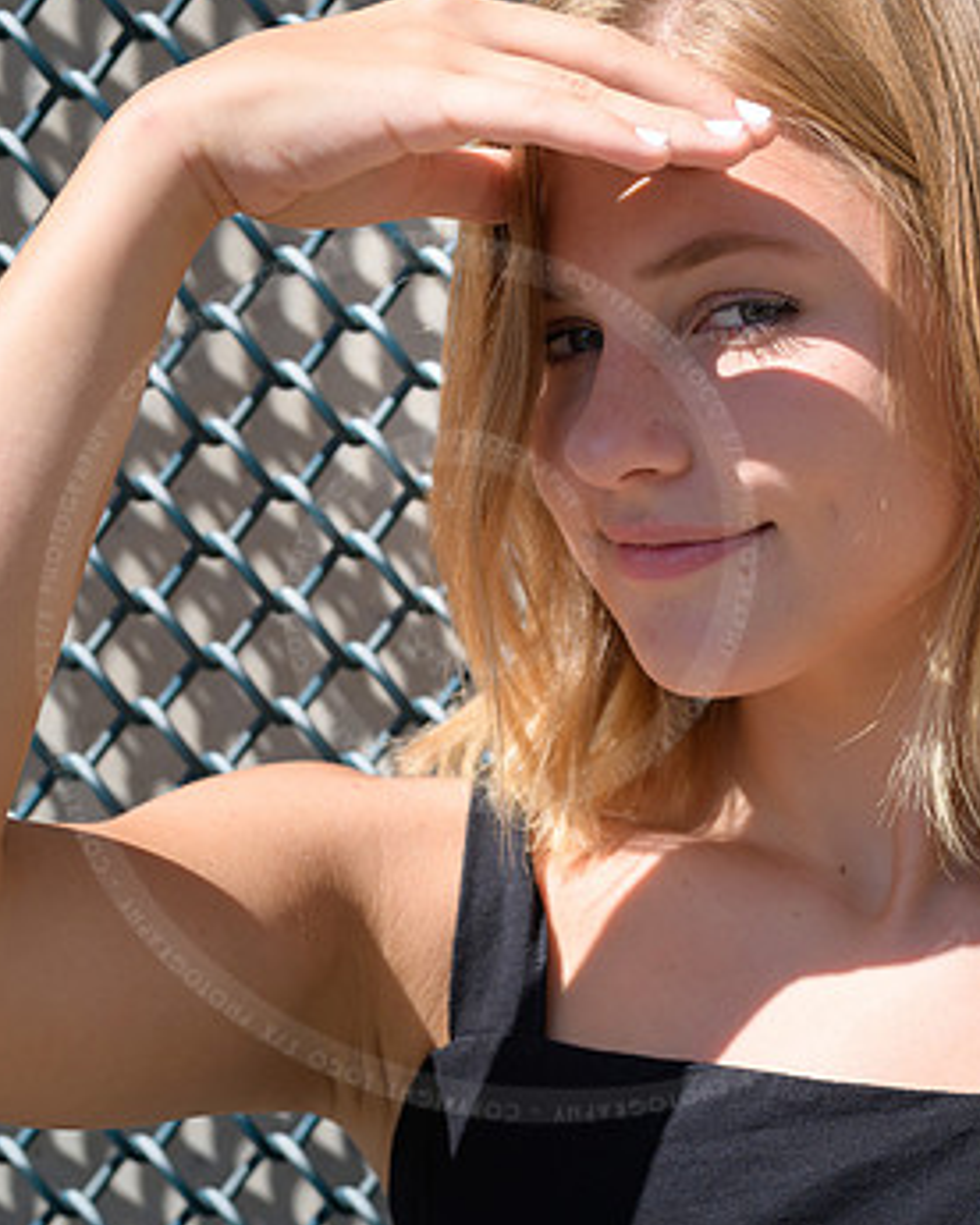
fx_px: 3771
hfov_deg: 14.8
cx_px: 513
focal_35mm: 104
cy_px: 660
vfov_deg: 18.5
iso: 160
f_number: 5
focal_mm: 85
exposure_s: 1/640
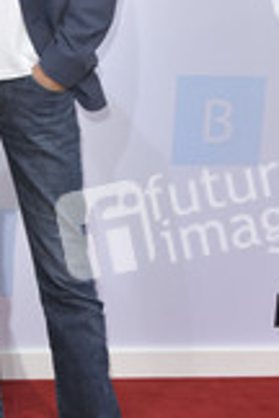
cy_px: 90
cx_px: -46
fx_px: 918
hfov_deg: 16.6
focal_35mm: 79
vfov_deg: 25.3
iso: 320
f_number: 7.1
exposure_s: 1/160
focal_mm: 32
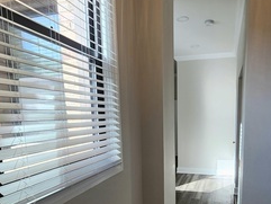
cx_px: 166
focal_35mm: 27
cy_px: 157
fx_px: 211
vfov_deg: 49.1
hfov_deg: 64.5
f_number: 2.2
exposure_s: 1/125
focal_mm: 2.2
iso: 50
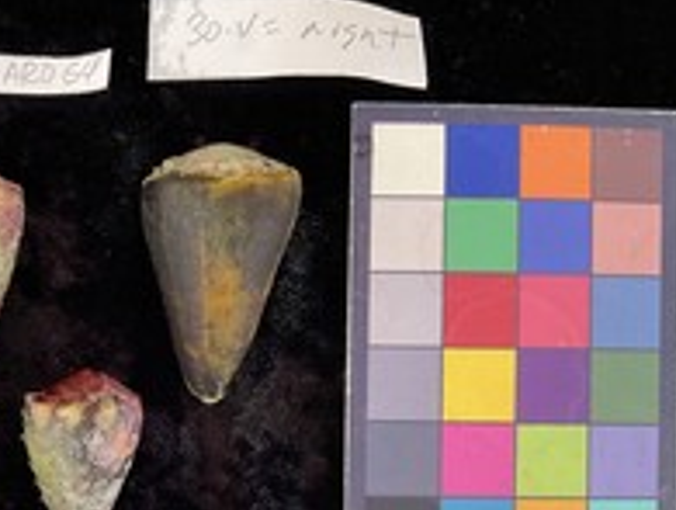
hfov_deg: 35.2
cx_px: 107
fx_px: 1017
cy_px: 415
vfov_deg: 27.5
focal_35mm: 52
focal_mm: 3
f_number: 1.8
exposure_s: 1/60
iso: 50
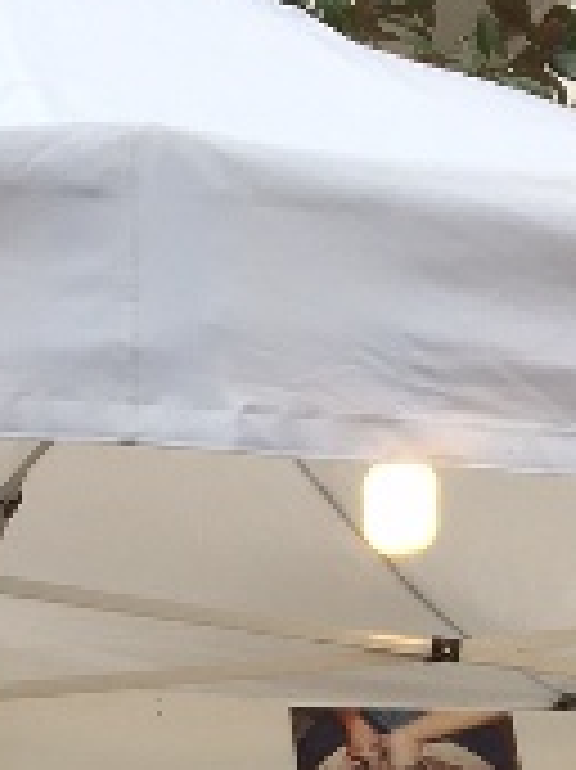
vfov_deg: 15.2
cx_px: 76
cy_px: 1362
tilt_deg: -6.1
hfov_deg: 13.0
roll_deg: -1.4
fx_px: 2510
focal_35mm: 113
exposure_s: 1/527
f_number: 2.2
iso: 32
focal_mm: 4.15
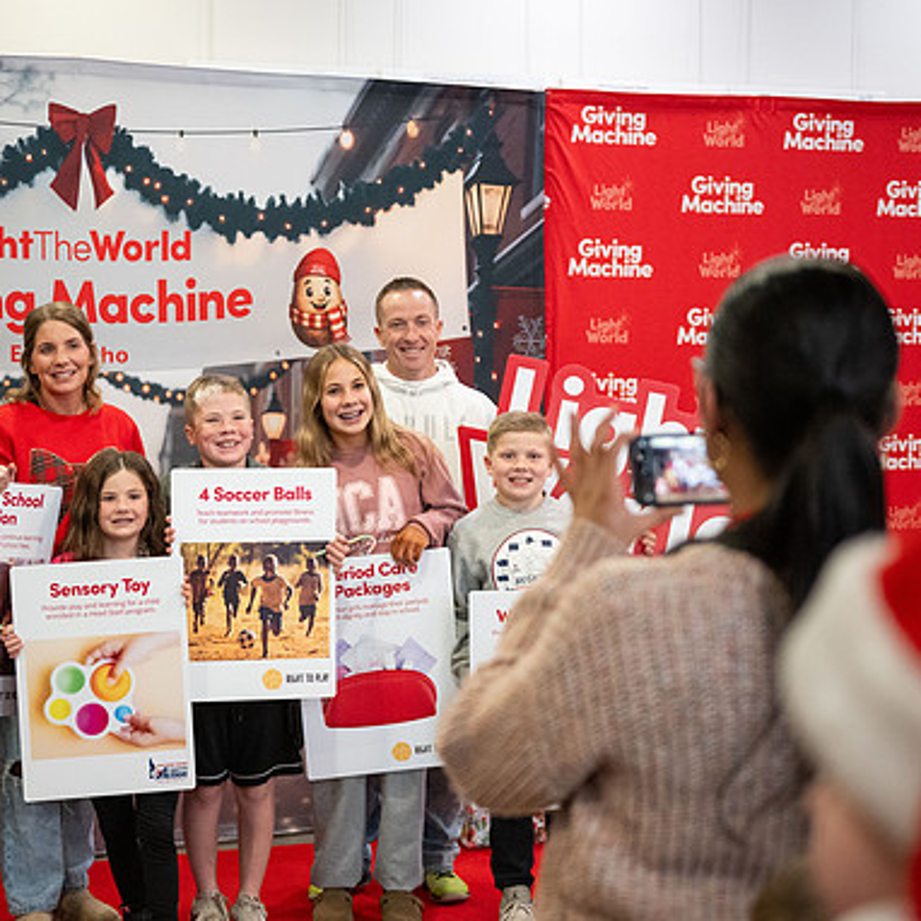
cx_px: 369
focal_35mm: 62
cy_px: 462
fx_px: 1866
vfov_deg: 27.7
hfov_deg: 27.7
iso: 4000
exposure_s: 1/320
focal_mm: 48
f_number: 2.8
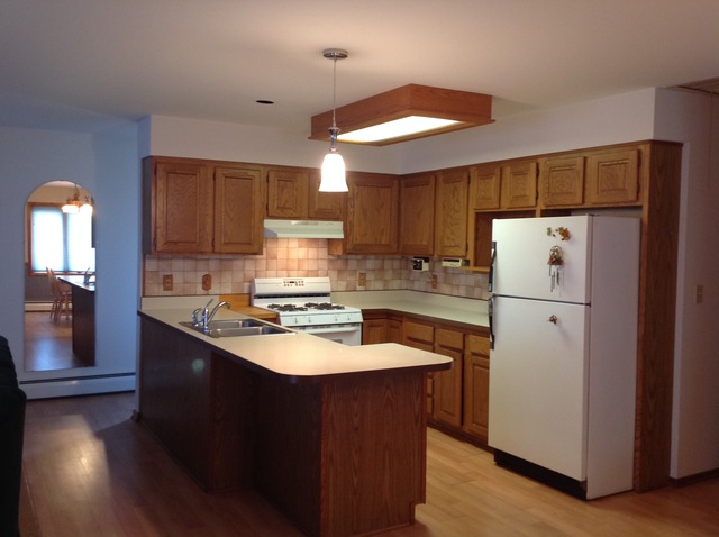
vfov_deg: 40.6
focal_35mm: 35
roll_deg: -1.3
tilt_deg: -2.3
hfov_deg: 52.7
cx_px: 360
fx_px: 726
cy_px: 268
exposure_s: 1/15
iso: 125
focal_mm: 4.28
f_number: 2.4
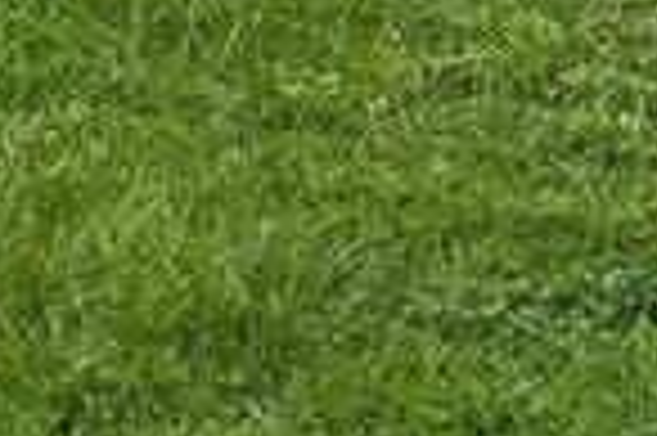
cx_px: 846
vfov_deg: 6.0
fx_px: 3901
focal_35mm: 214
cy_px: -733
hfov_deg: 9.5
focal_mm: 5.1
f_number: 1.6
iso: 32
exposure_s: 1/4348
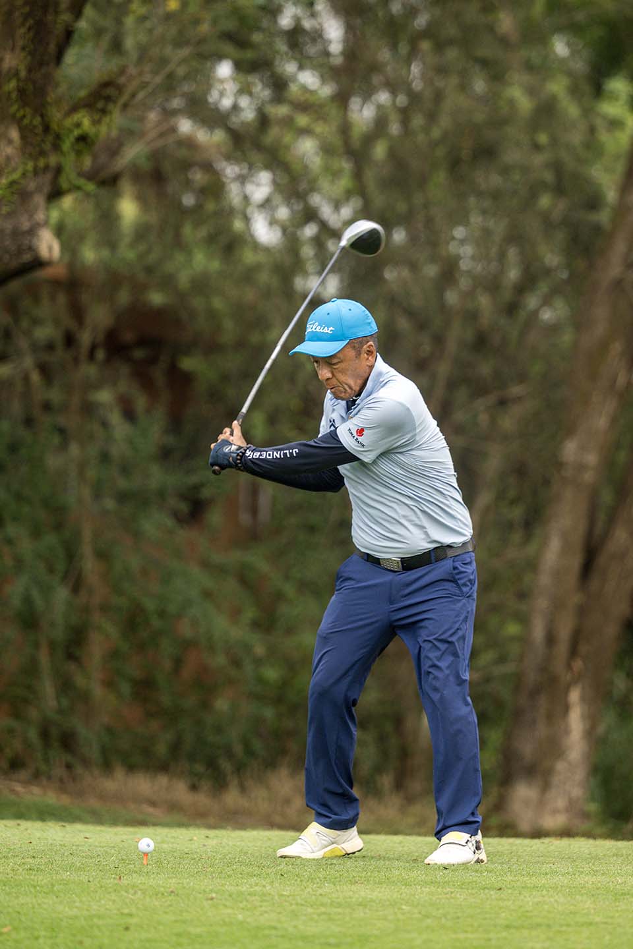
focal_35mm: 150
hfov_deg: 9.1
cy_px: 474
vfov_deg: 13.7
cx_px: 316
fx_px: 3956
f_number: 2.8
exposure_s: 1/2000
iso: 640
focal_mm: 150
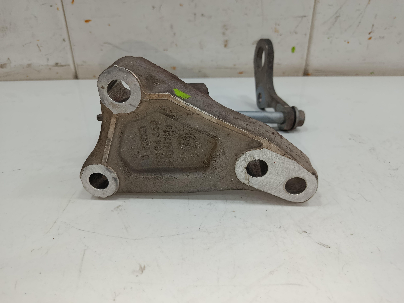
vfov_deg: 56.8
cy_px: 152
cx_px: 202
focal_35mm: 24
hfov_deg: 71.6
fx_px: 280
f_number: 1.7
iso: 710
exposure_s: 1/100
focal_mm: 5.24
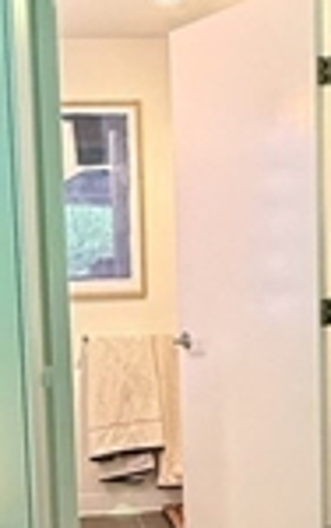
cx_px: 141
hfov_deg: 17.2
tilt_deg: -7.2
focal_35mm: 76
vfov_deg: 26.6
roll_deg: +2.5
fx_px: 1095
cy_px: 426
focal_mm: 2.22
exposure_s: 1/60
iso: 200
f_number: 2.2
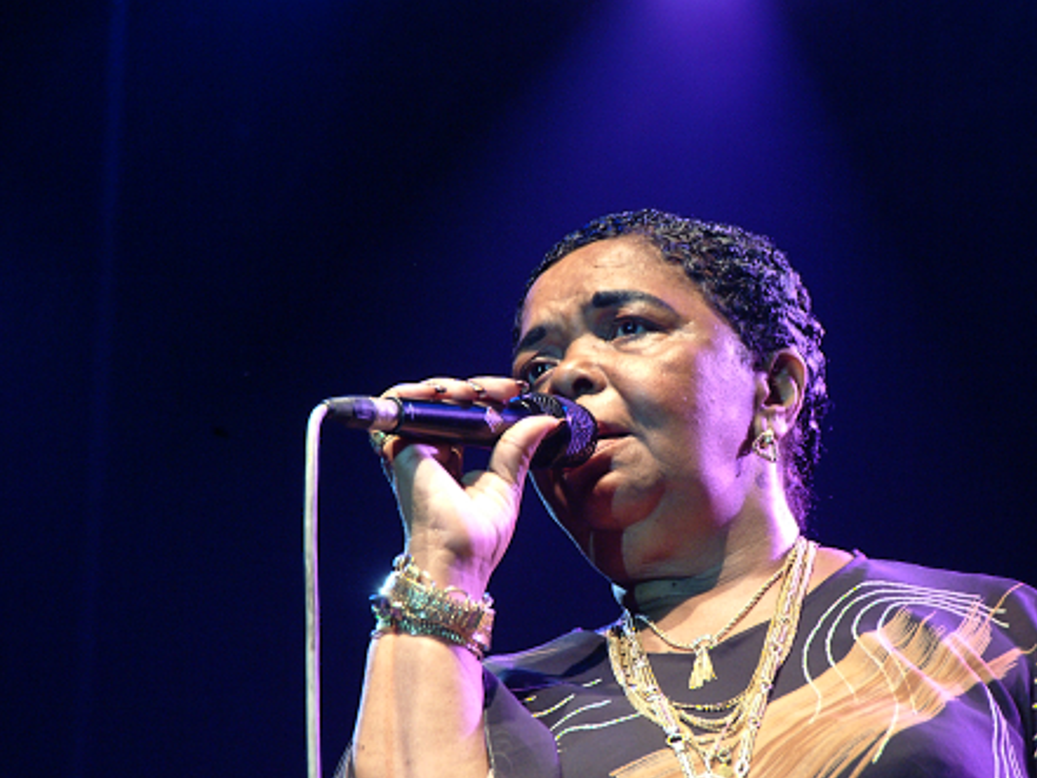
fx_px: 5783
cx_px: 555
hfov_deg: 10.2
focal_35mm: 193
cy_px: 389
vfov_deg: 7.7
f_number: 5.6
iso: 800
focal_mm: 118
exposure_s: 1/30
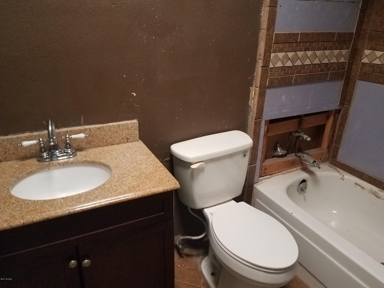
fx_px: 288
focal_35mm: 26
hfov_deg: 67.3
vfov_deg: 53.1
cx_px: 192
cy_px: 144
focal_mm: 4.2
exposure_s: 1/24
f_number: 1.7
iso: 250
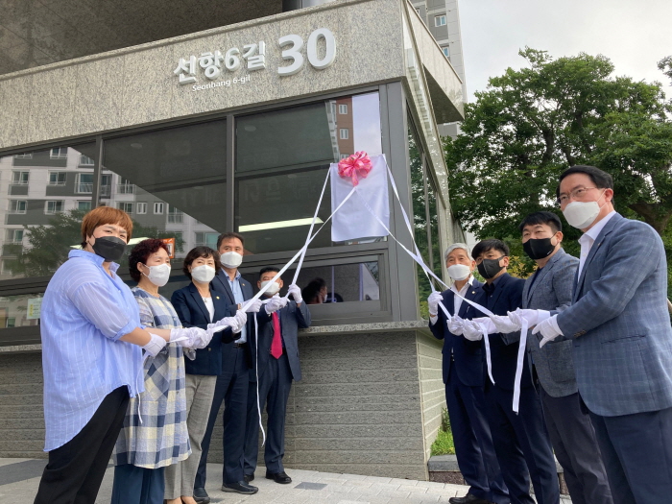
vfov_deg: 49.7
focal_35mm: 28
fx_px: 544
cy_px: 252
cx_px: 336
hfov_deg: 63.4
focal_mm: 3.99
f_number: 1.8
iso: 20
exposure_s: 1/338
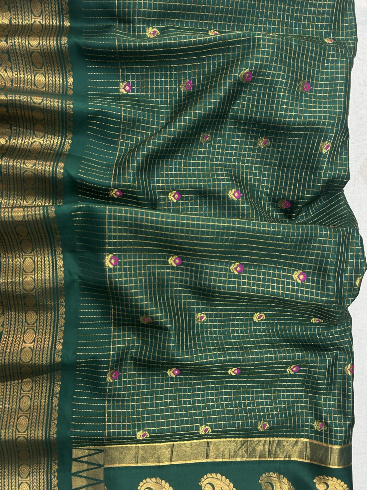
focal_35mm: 26
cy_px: 245
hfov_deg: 53.1
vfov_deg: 67.3
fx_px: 368
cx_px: 184
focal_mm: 5.7
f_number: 1.5
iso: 32
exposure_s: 1/103
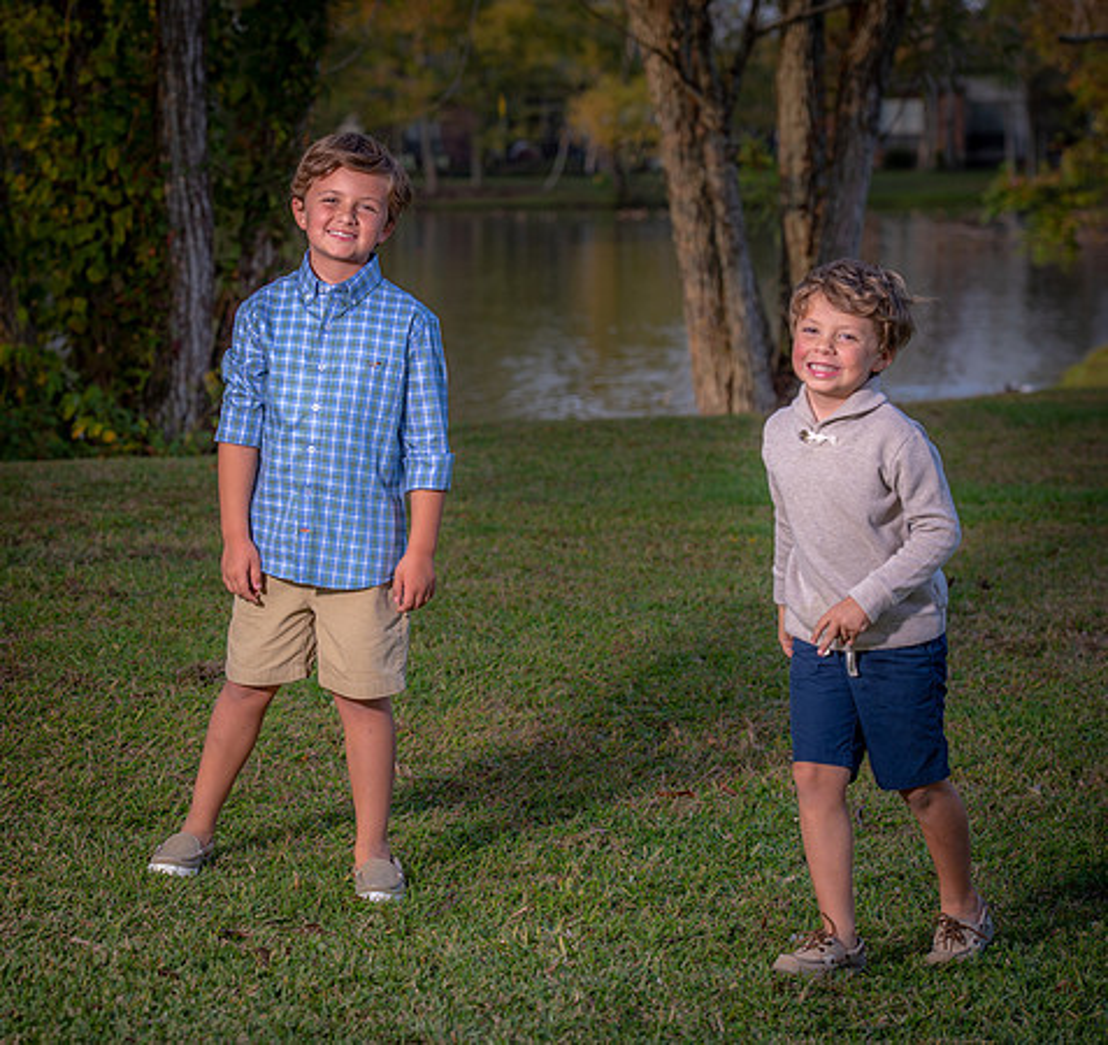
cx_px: 424
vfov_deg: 14.4
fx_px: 4143
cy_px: 522
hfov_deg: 15.2
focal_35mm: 118
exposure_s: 1/250
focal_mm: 95
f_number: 5
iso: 200
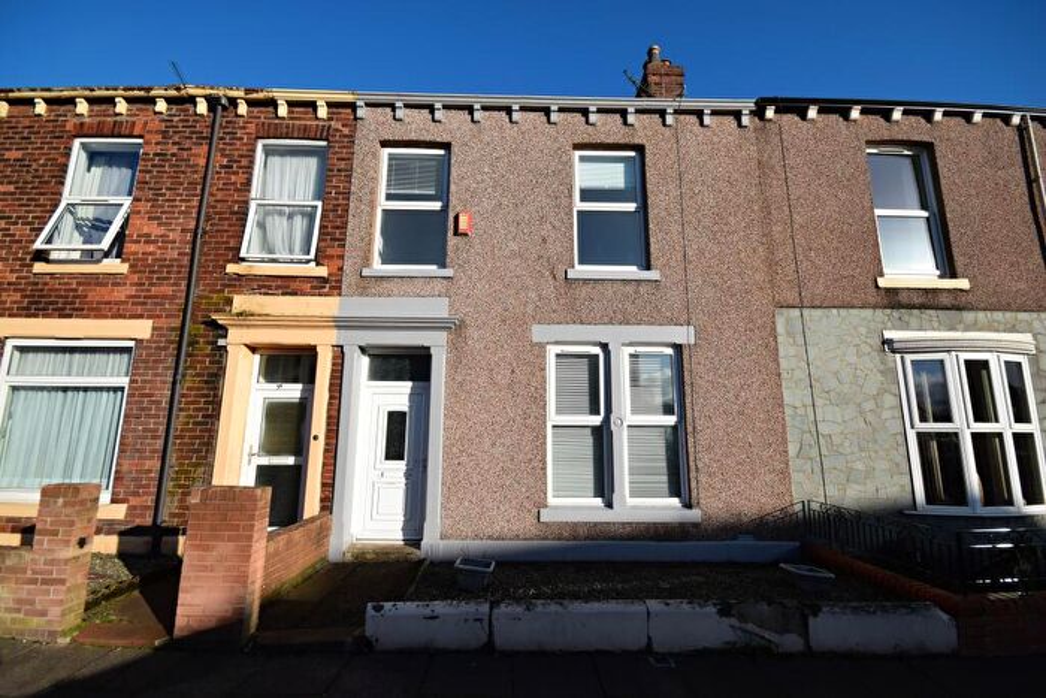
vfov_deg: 77.4
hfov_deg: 100.4
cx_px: 523
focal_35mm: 15
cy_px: 349
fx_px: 436
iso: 200
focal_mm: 10
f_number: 10
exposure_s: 1/400
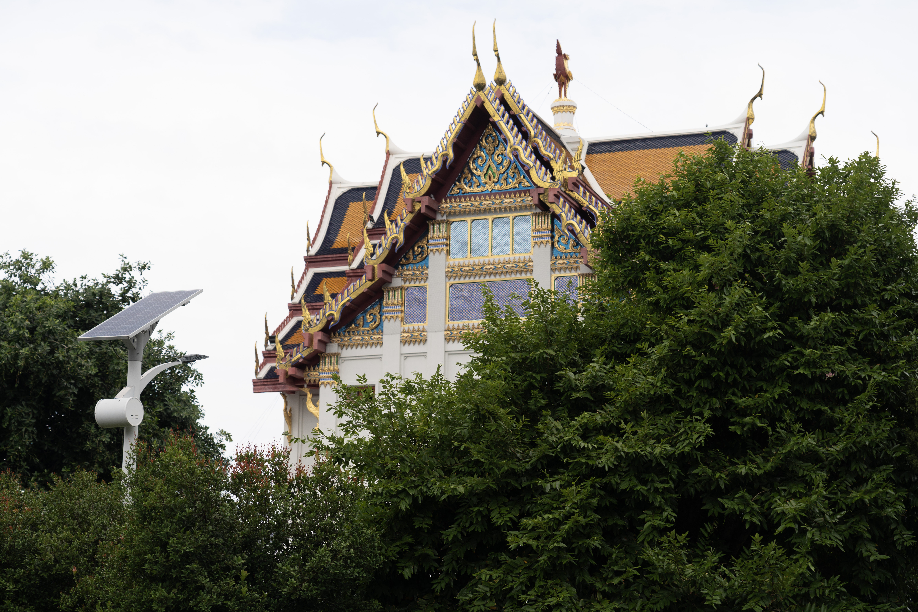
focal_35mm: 78
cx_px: 459
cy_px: 306
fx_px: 1989
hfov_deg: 26.0
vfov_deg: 17.5
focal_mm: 78
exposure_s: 1/125
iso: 100
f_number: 5
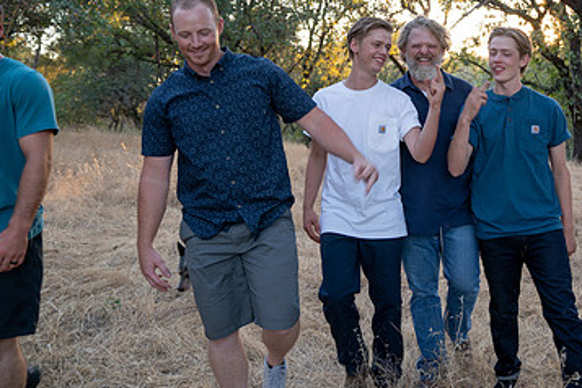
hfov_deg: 48.0
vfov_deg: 33.8
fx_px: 630
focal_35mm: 39
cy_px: 118
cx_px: 422
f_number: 2.8
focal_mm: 24
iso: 250
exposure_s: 1/100
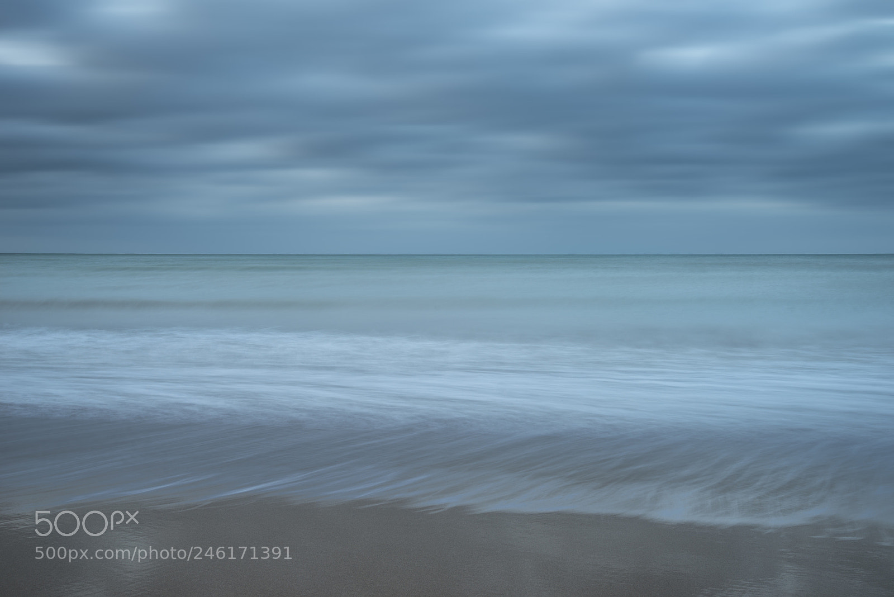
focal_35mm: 40
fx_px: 994
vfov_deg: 33.4
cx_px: 447
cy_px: 298
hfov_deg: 48.4
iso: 50
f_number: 11
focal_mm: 40
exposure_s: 2.5
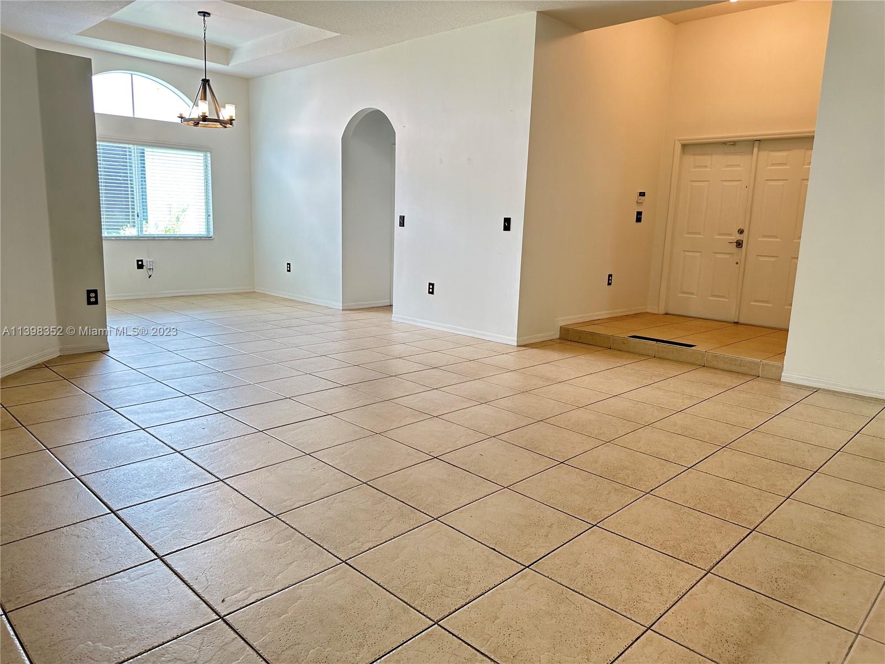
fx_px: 614
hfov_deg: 71.6
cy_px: 332
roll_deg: -2.5
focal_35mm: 24
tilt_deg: -10.8
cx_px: 442
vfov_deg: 56.8
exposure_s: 1/60
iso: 125
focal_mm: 6.86
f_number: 1.78
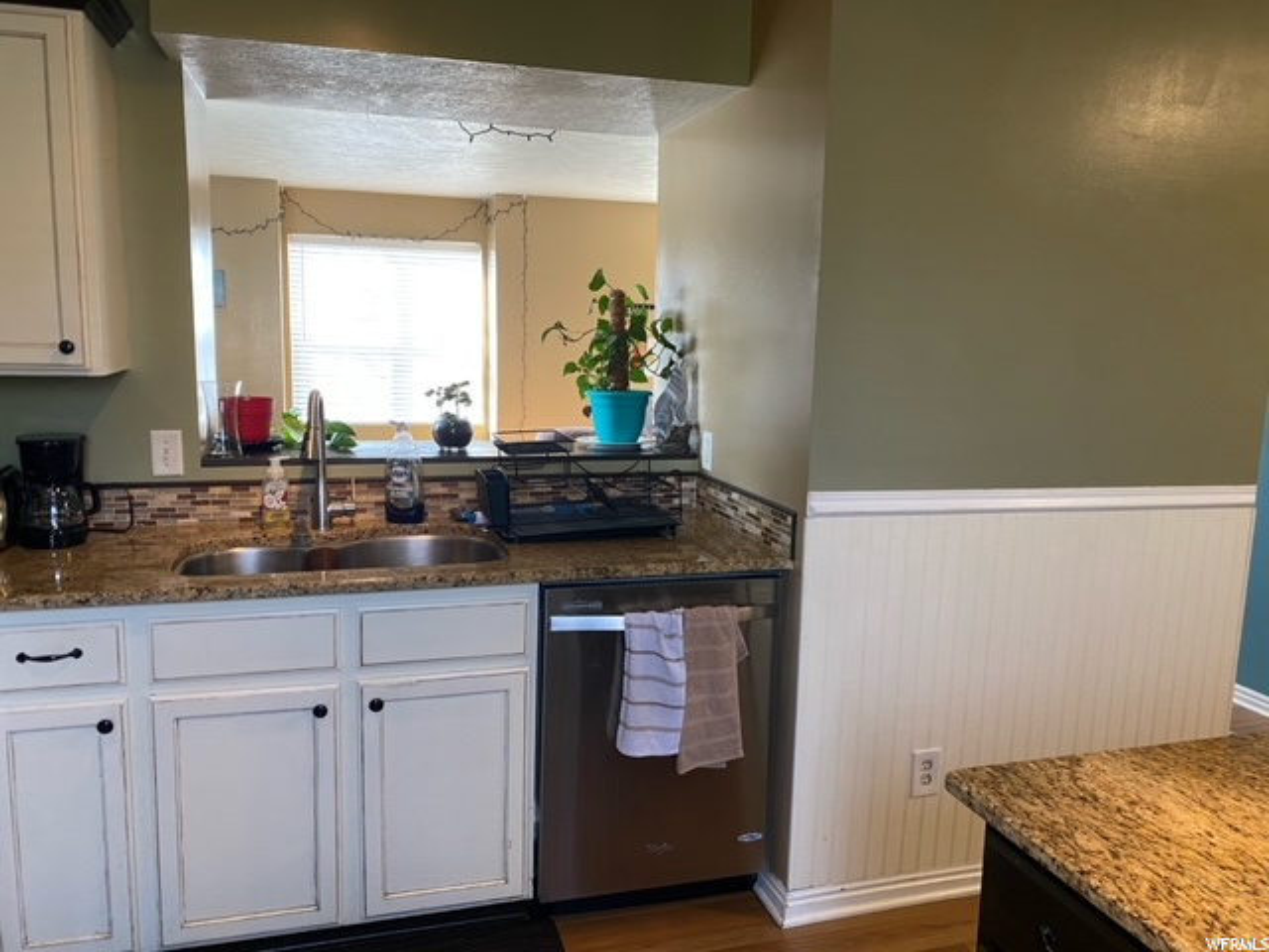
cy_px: 476
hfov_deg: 67.3
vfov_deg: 53.1
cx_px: 634
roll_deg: -1.4
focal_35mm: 26
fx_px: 953
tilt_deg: -9.0
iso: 125
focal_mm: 4.25
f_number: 1.8
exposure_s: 1/60
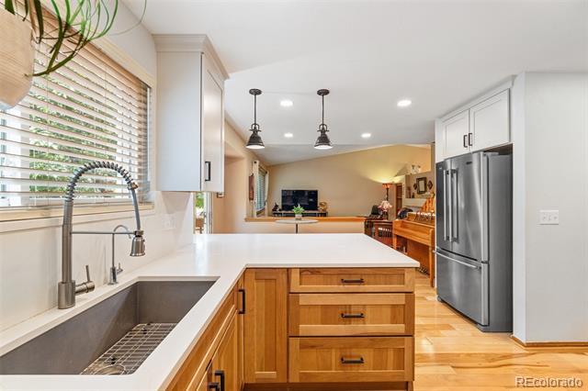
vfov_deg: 72.0
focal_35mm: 16
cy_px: 196
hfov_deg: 95.0
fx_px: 269
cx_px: 294
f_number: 9
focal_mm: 16.5
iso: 500
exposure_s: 1/15
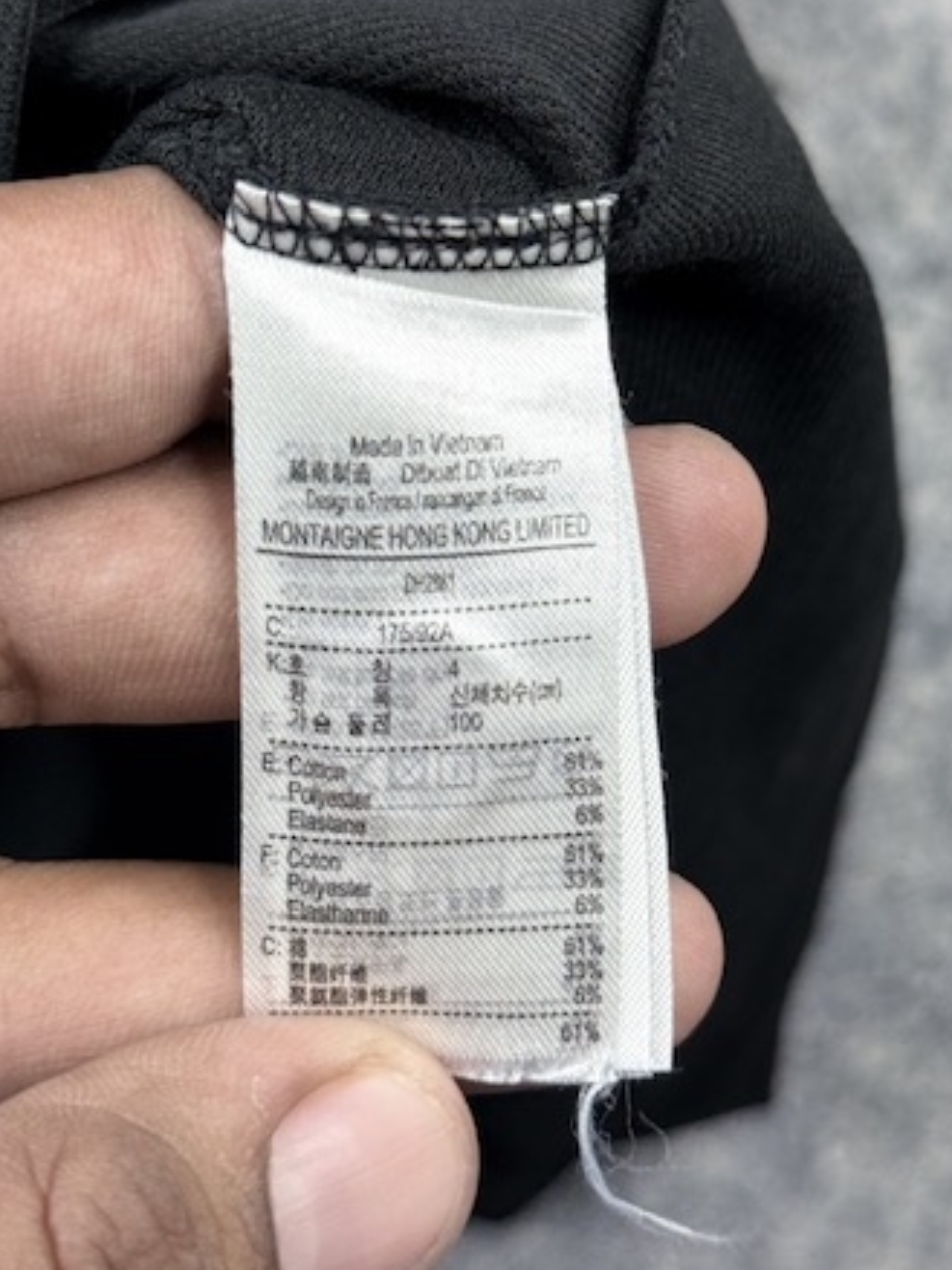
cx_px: 506
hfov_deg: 21.0
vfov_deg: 27.6
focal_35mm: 70
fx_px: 2568
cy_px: 443
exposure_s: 1/100
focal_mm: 6.76
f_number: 1.78
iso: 64
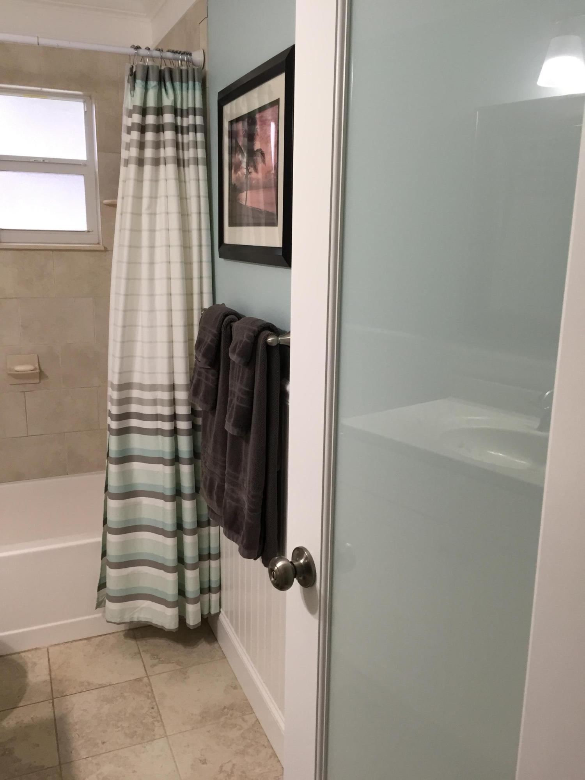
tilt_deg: -13.8
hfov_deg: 48.2
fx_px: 653
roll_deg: +0.0
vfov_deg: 61.7
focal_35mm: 29
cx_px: 292
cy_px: 390
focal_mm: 4.15
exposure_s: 1/30
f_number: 2.2
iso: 64
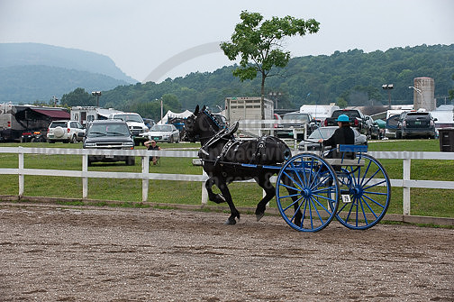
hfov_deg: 17.7
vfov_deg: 11.8
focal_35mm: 116
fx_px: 1461
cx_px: 227
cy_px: 151
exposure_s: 1/1000
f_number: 5.6
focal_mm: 116
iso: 560
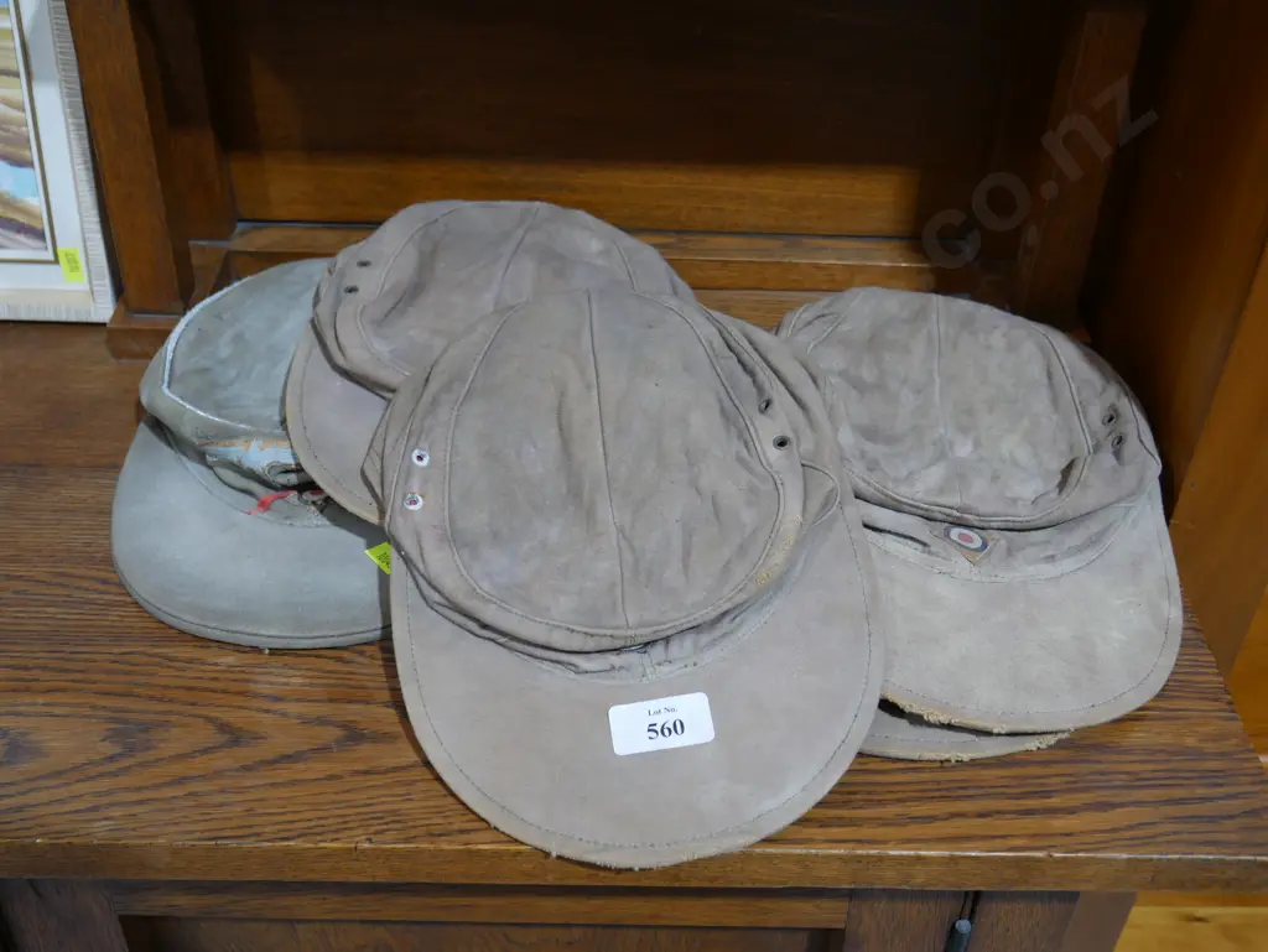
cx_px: 634
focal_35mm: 40
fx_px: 1466
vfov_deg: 36.0
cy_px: 476
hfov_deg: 46.8
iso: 500
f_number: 4.4
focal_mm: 20
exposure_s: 1/60
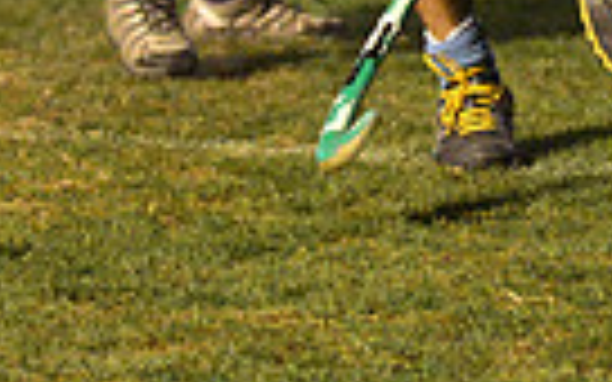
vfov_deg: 3.0
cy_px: -402
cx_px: 612
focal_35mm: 435
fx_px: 7255
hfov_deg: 4.8
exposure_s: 1/400
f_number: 2.8
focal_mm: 100
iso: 6400
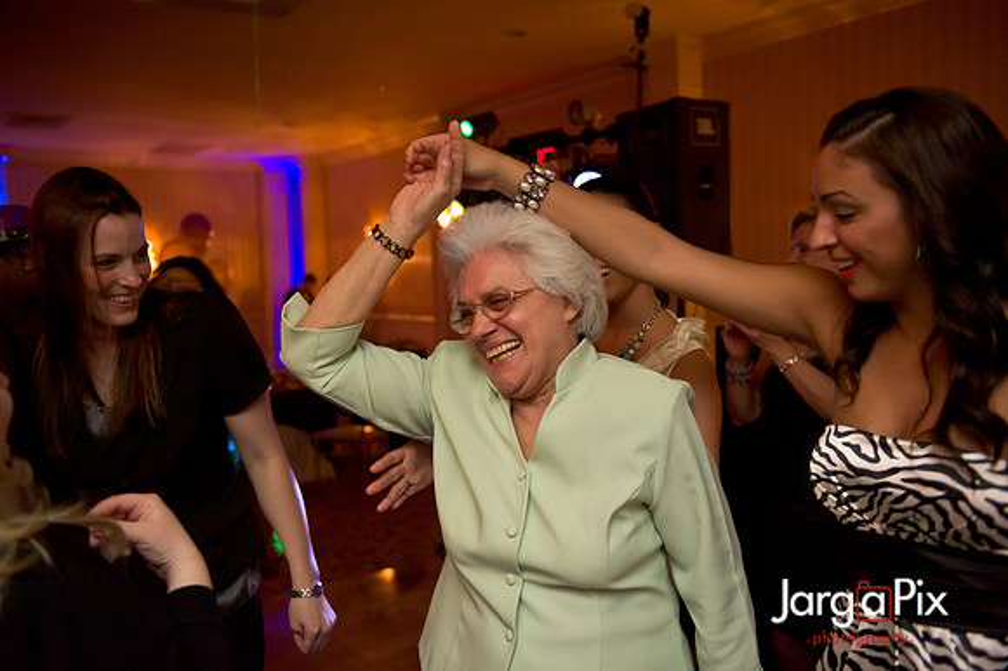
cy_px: 336
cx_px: 504
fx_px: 895
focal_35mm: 32
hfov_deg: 58.7
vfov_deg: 41.1
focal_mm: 32
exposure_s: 1/125
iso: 3200
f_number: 3.2
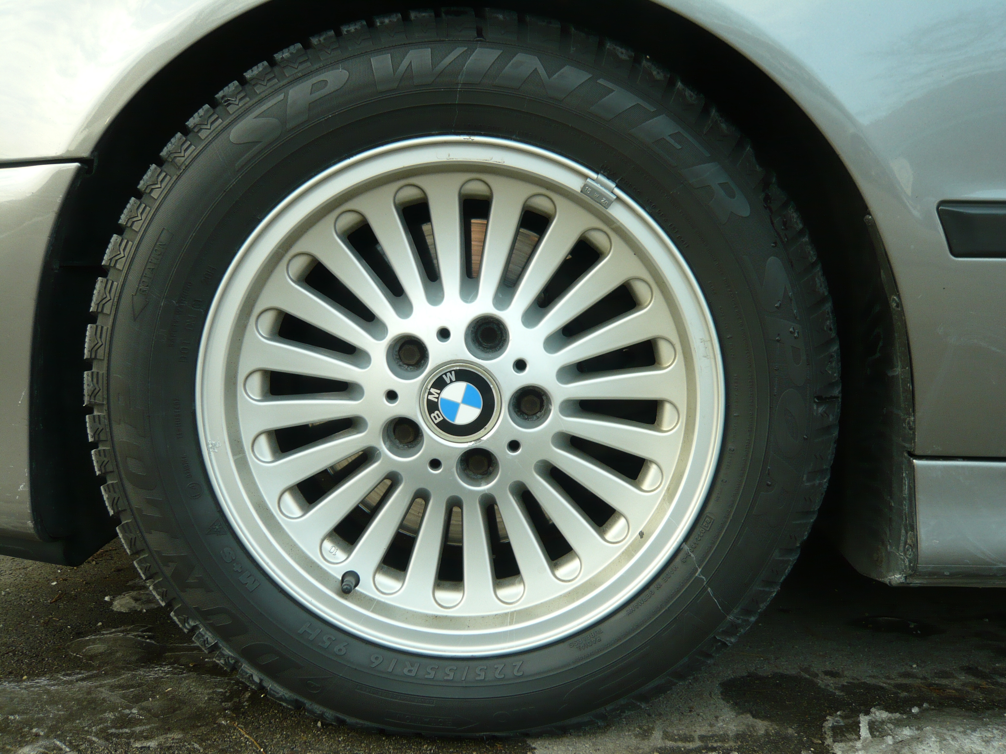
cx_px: 503
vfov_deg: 46.8
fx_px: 872
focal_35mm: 30
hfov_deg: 60.0
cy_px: 377
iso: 100
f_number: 2.9
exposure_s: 1/125
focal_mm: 4.9
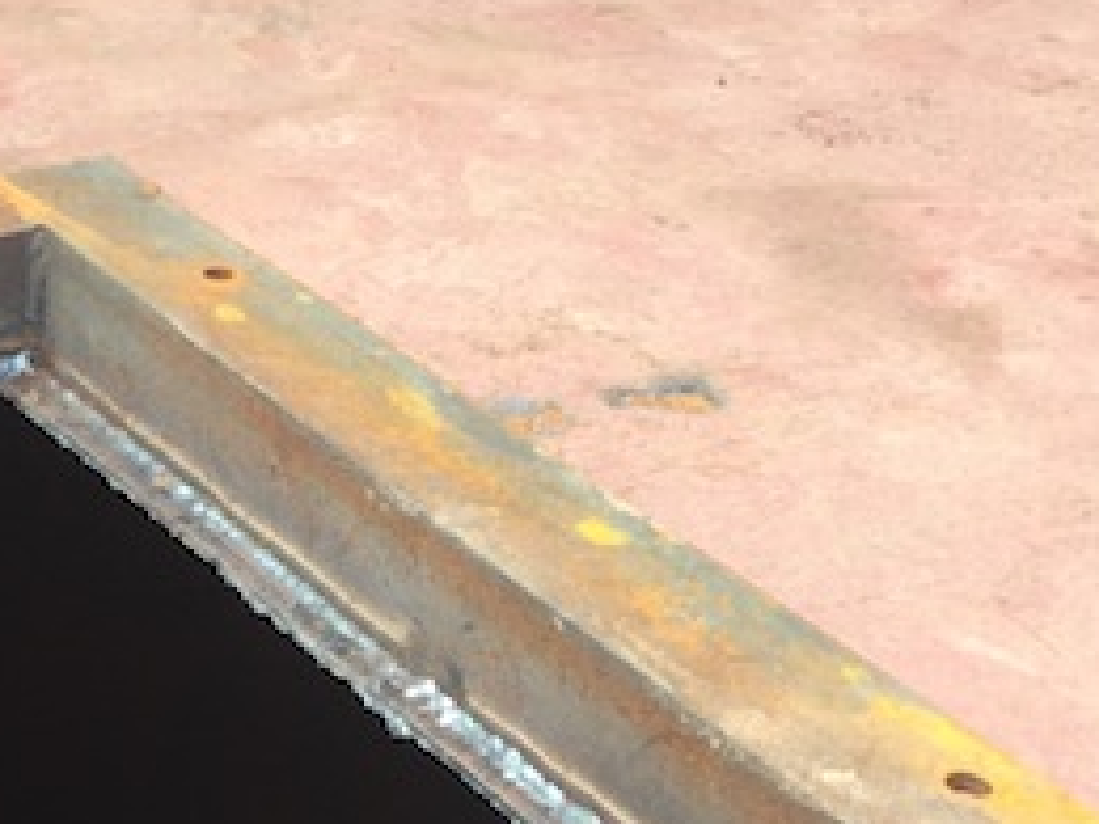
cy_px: 813
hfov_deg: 23.1
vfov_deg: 18.4
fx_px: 2476
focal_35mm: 78
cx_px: -190
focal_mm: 4.15
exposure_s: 1/217
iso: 32
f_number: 2.2
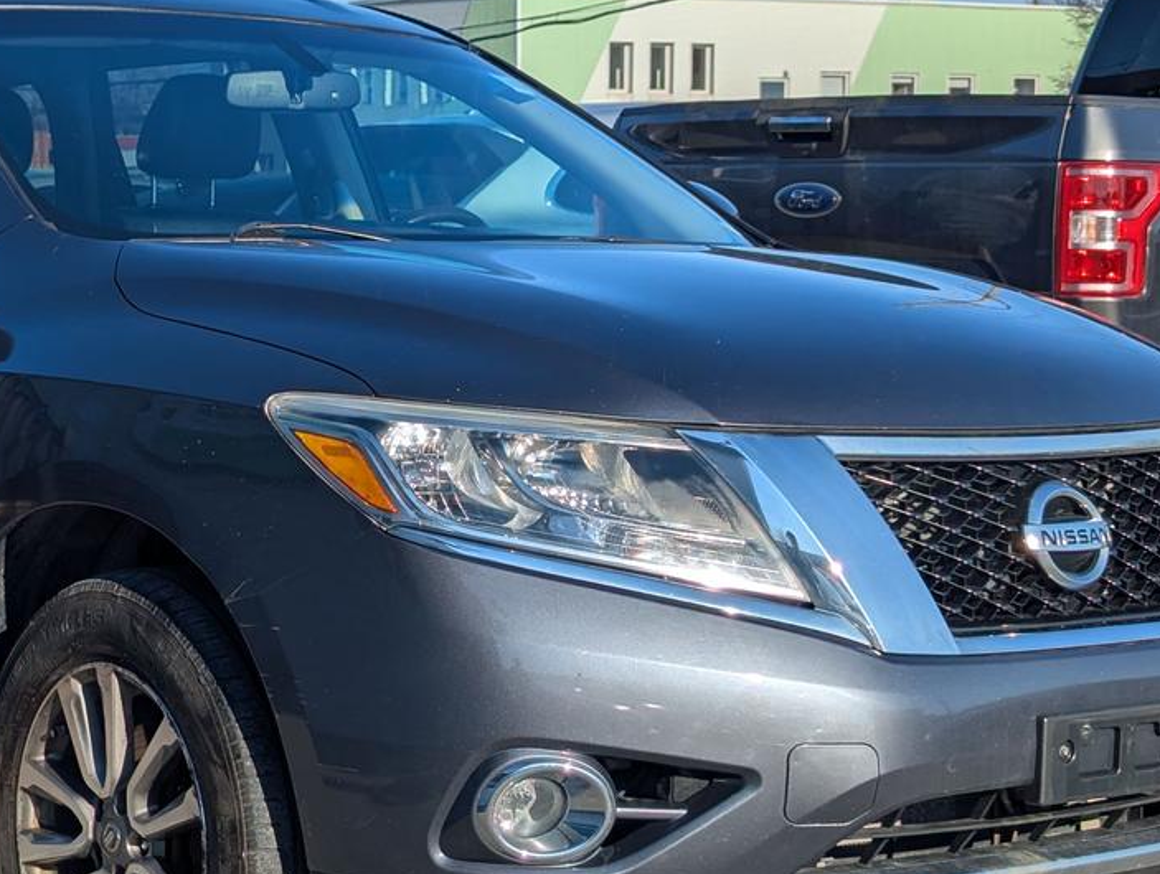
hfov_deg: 22.3
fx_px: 2921
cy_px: 434
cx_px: 291
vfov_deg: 17.0
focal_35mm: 87
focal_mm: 6.81
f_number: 1.85
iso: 45
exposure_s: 1/3040
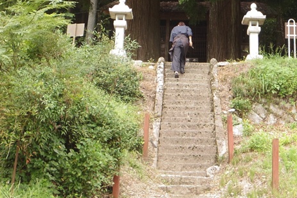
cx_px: 241
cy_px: -33
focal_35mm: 73
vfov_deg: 17.9
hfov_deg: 27.1
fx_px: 602
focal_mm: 5
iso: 100
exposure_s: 1/100
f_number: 4
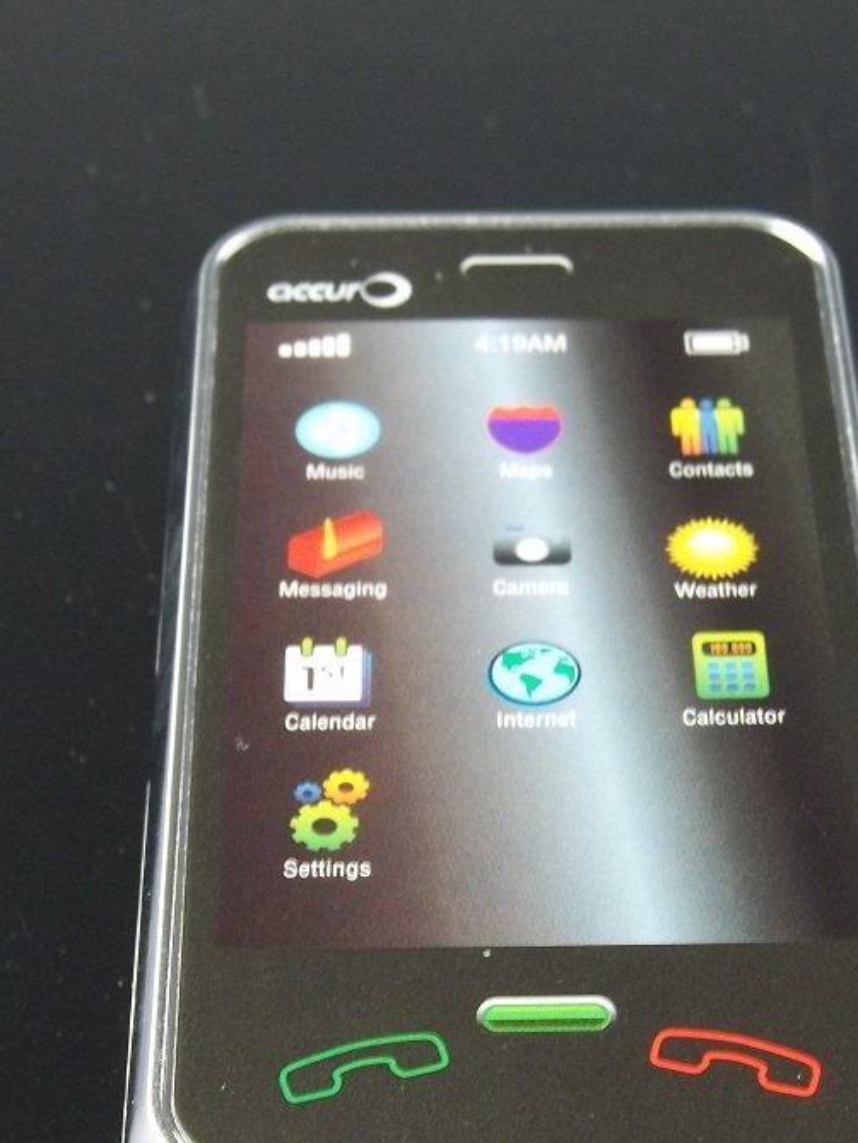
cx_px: 567
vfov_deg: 19.3
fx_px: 3337
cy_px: 812
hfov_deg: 14.6
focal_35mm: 101
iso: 160
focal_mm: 11.3
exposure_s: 1/15
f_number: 4
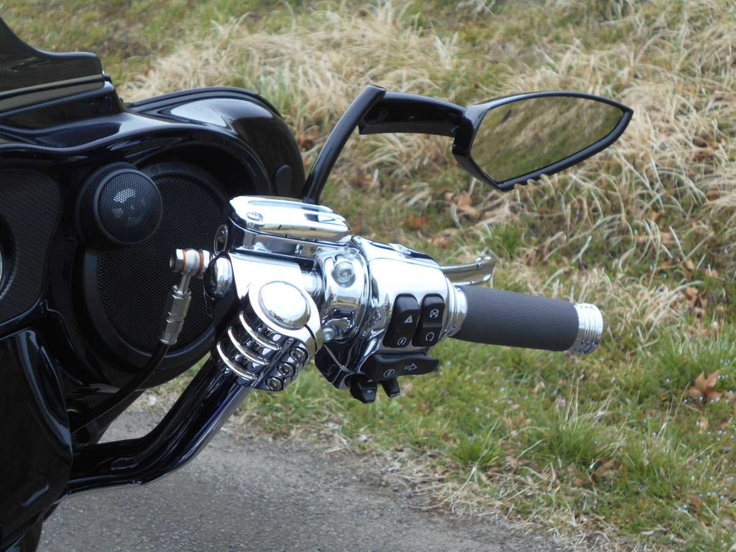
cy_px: 276
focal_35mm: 58
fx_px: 1233
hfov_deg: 33.2
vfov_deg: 25.2
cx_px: 368
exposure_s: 1/320
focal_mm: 10
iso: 80
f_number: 4.9
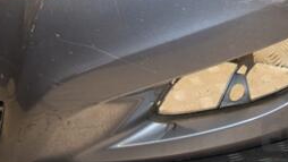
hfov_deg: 23.5
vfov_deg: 13.3
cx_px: 240
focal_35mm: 89
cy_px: -17
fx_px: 680
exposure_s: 1/160
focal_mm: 24
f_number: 5
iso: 800
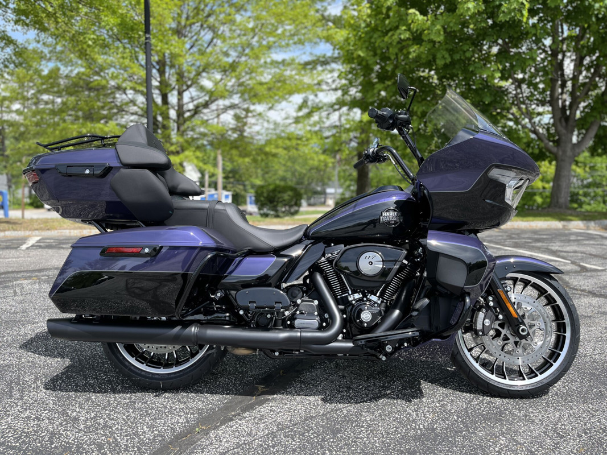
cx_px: 304
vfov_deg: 53.1
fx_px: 456
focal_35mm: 26
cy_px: 228
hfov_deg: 67.3
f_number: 1.6
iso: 50
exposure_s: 1/1238
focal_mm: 5.1
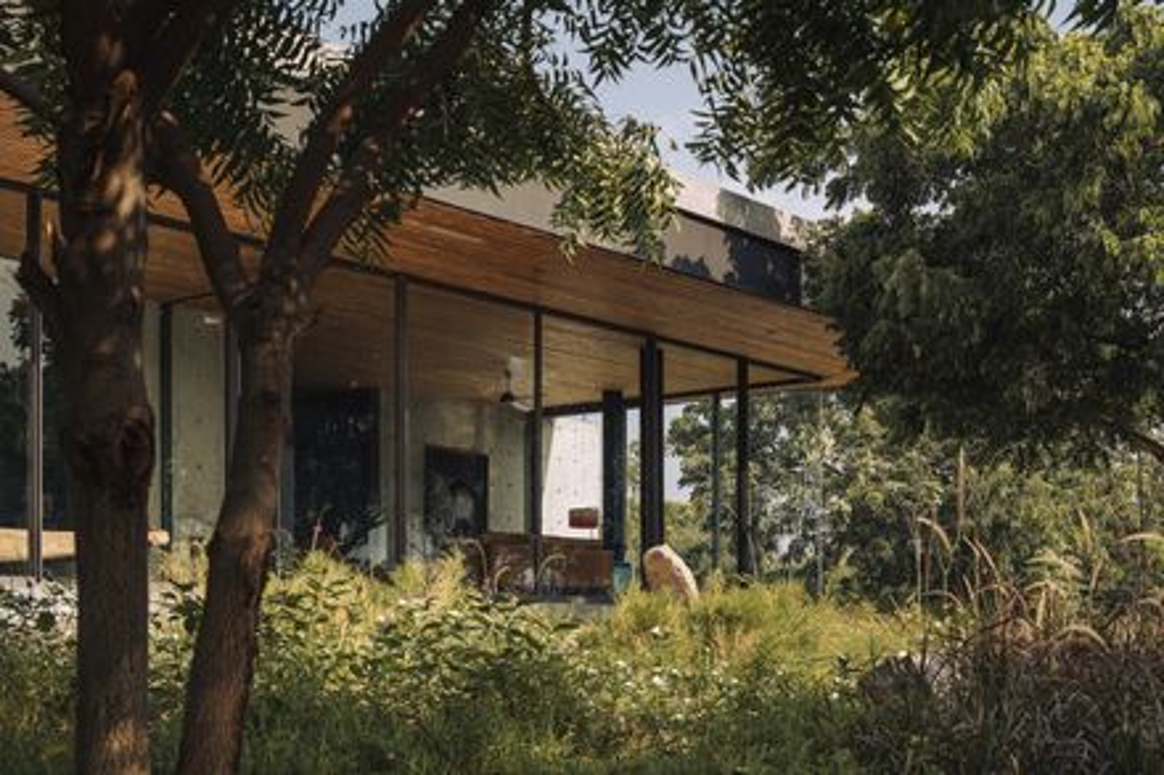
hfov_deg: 39.6
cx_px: 582
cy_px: 388
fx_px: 1616
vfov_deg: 27.0
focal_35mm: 50
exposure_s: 1/20
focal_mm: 50
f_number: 10
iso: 100
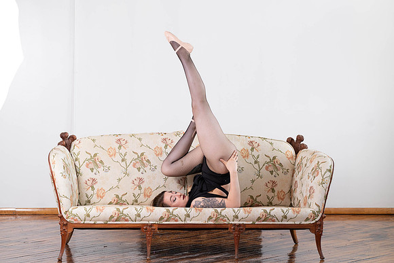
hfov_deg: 20.4
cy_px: 132
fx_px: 1095
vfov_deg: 13.7
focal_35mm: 100
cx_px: 197
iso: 320
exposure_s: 1/40
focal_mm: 100
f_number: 6.3
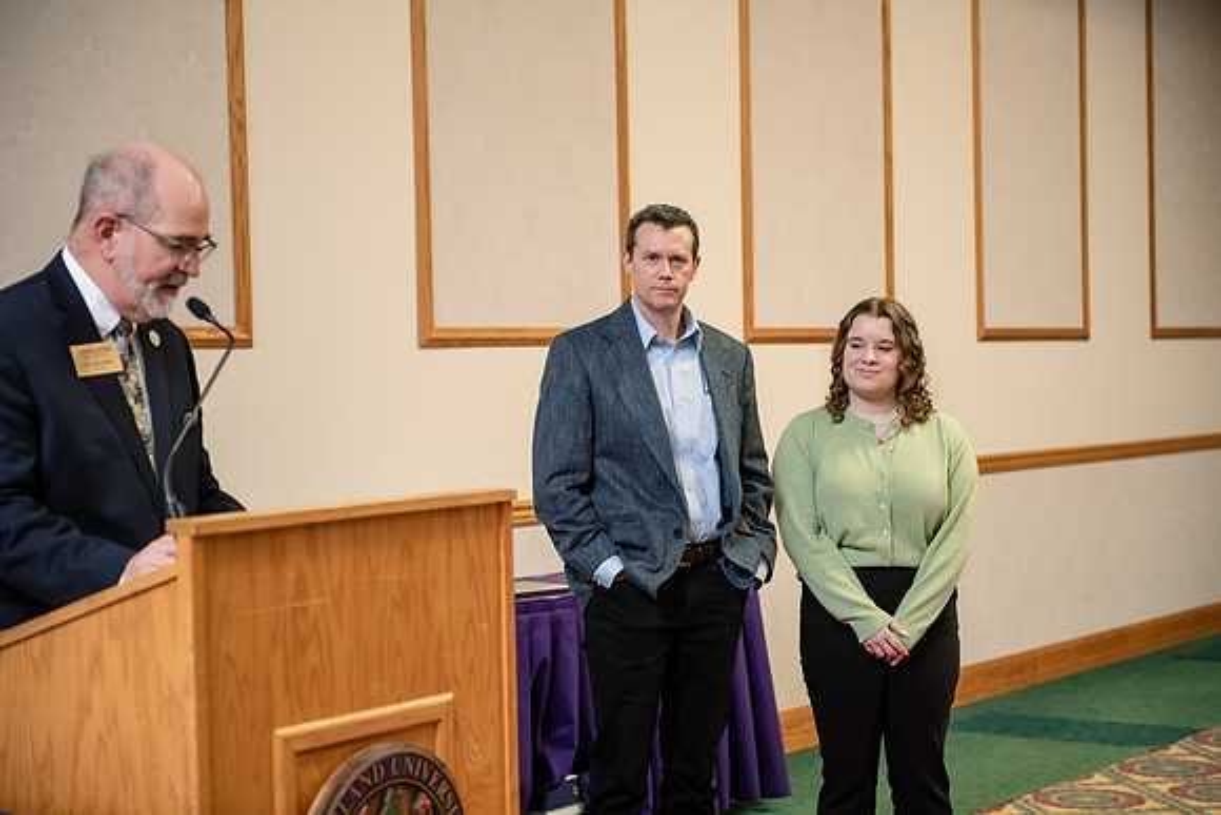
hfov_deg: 28.8
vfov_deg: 19.5
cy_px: 408
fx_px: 2375
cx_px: 610
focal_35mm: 70
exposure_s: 1/125
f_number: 3.2
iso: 1000
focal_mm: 70
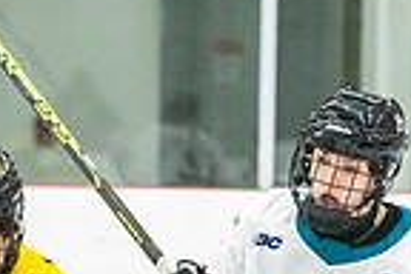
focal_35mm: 595
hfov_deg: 3.5
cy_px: 506
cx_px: -158
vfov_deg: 2.3
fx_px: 6792
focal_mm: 110
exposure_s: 1/800
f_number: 2.8
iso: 4000
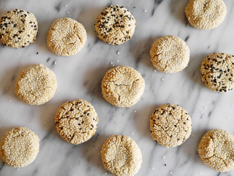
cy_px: 88
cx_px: 117
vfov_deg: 32.9
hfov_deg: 42.9
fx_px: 298
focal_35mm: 44
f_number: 5.6
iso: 3200
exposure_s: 1/40
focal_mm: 22
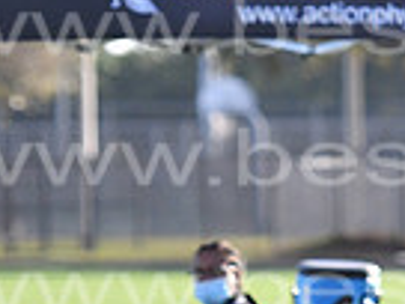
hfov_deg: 2.6
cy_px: 490
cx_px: 634
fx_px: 8974
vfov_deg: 1.9
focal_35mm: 767
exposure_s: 1/6400
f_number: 4
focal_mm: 125
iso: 1250
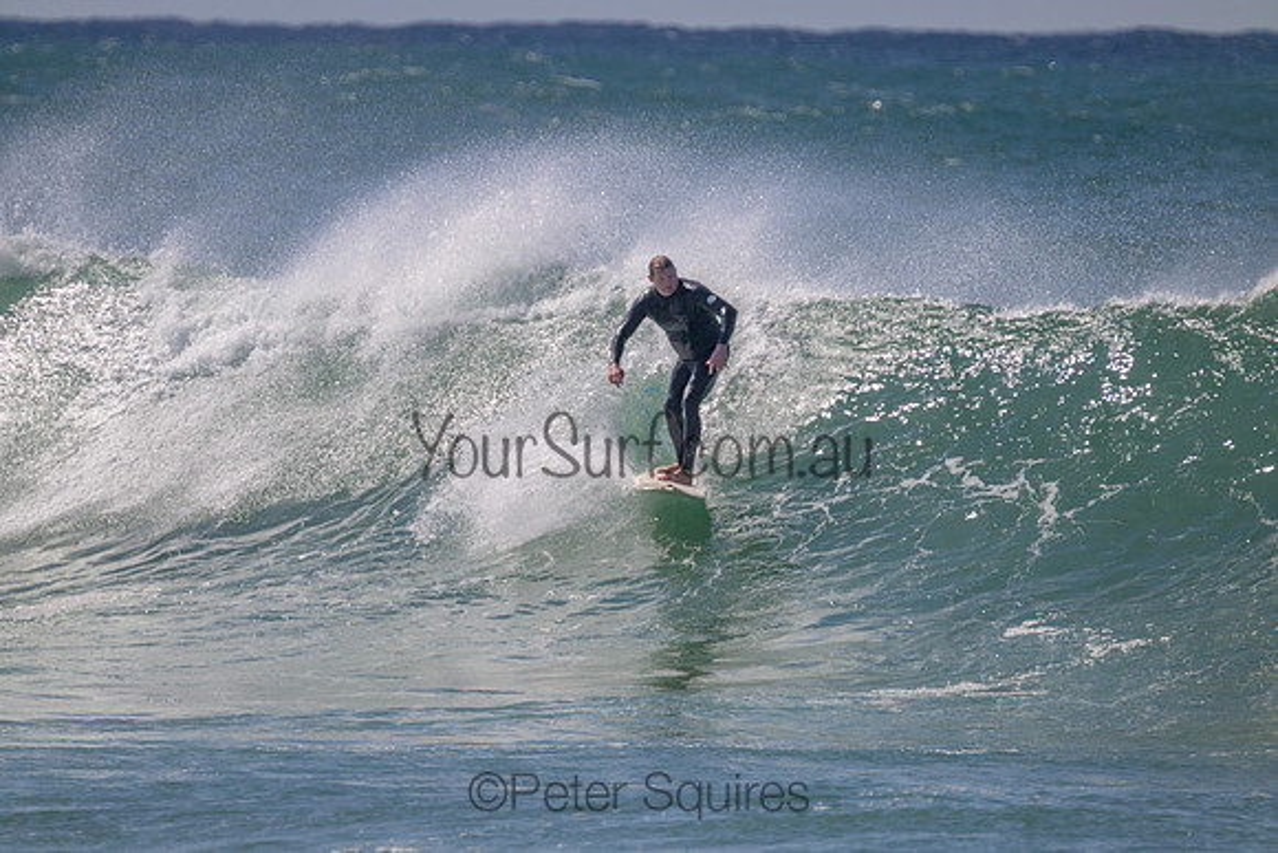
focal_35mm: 800
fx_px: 28405
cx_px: 639
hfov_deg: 2.6
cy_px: 426
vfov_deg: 1.7
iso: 720
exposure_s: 1/2000
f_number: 11
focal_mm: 800
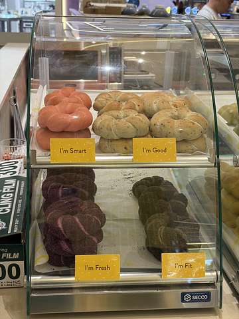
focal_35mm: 52
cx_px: 120
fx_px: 479
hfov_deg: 28.0
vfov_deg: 36.8
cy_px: 160
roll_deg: -0.5
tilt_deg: -17.9
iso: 50
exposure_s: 1/50
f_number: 1.6
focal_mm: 5.96
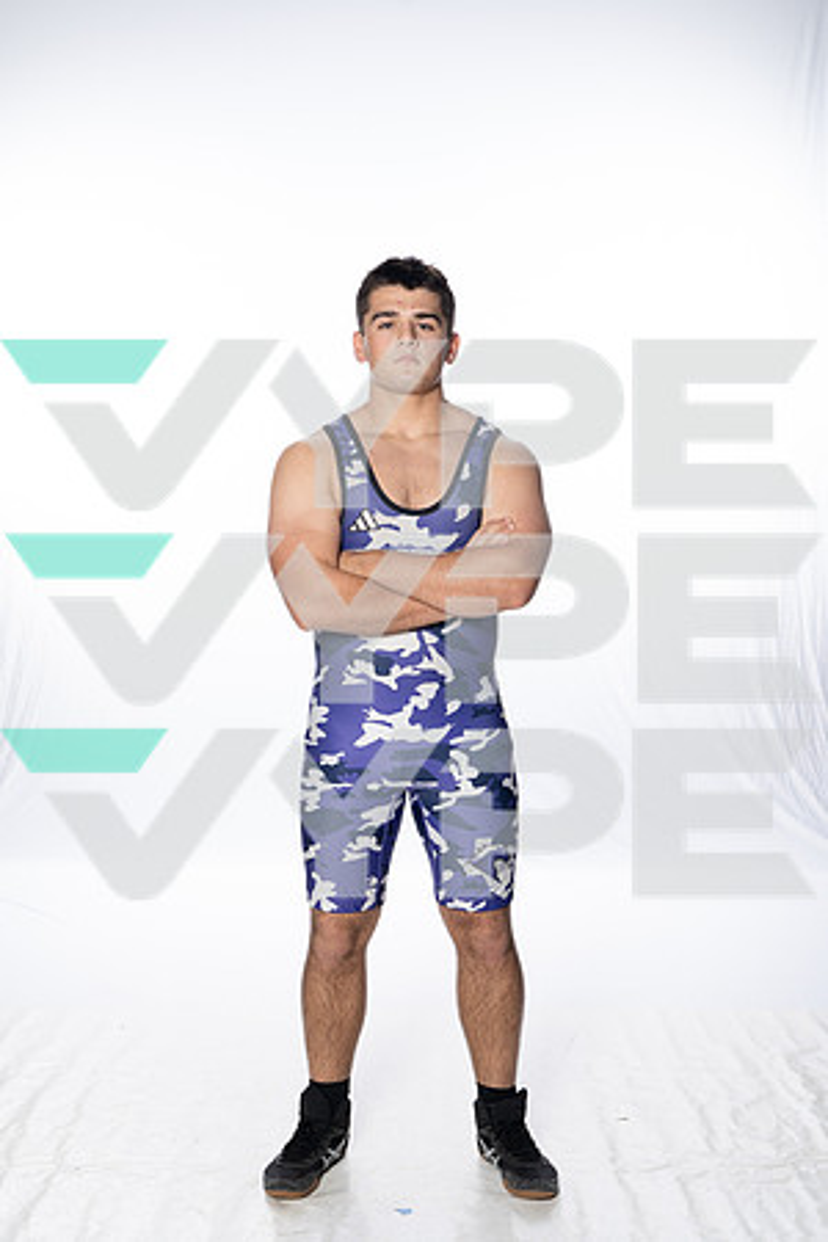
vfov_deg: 38.9
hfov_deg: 26.5
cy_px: 621
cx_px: 414
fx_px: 1759
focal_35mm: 51
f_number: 8
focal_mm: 51
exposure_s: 1/250
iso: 800
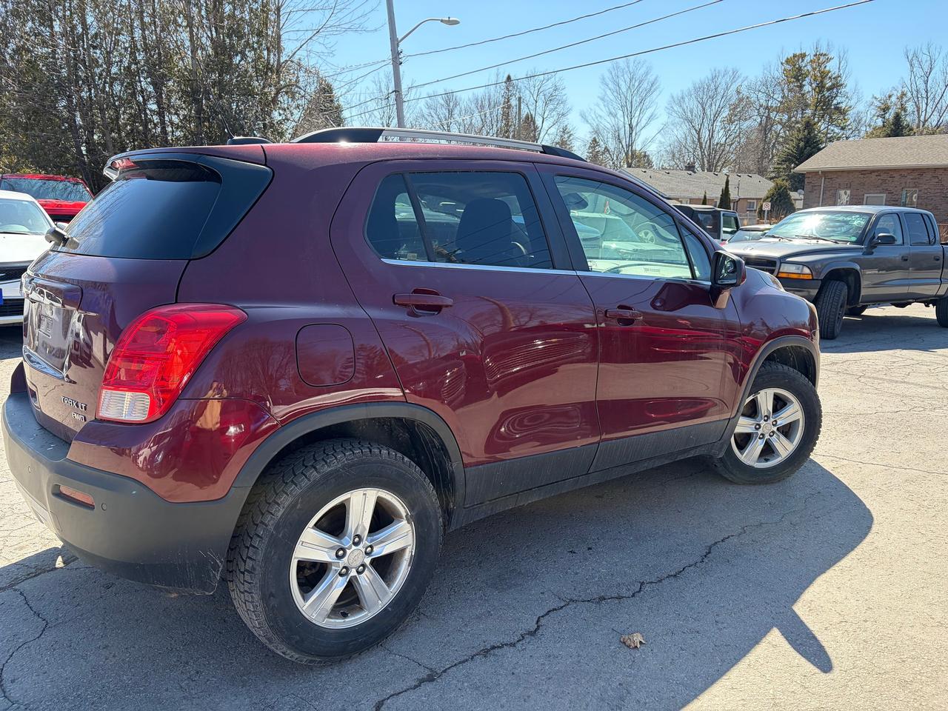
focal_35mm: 26
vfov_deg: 53.1
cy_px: 356
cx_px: 474
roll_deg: -1.3
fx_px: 712
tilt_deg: -10.9
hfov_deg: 67.3
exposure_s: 1/987
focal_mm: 5.96
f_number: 1.6
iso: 64
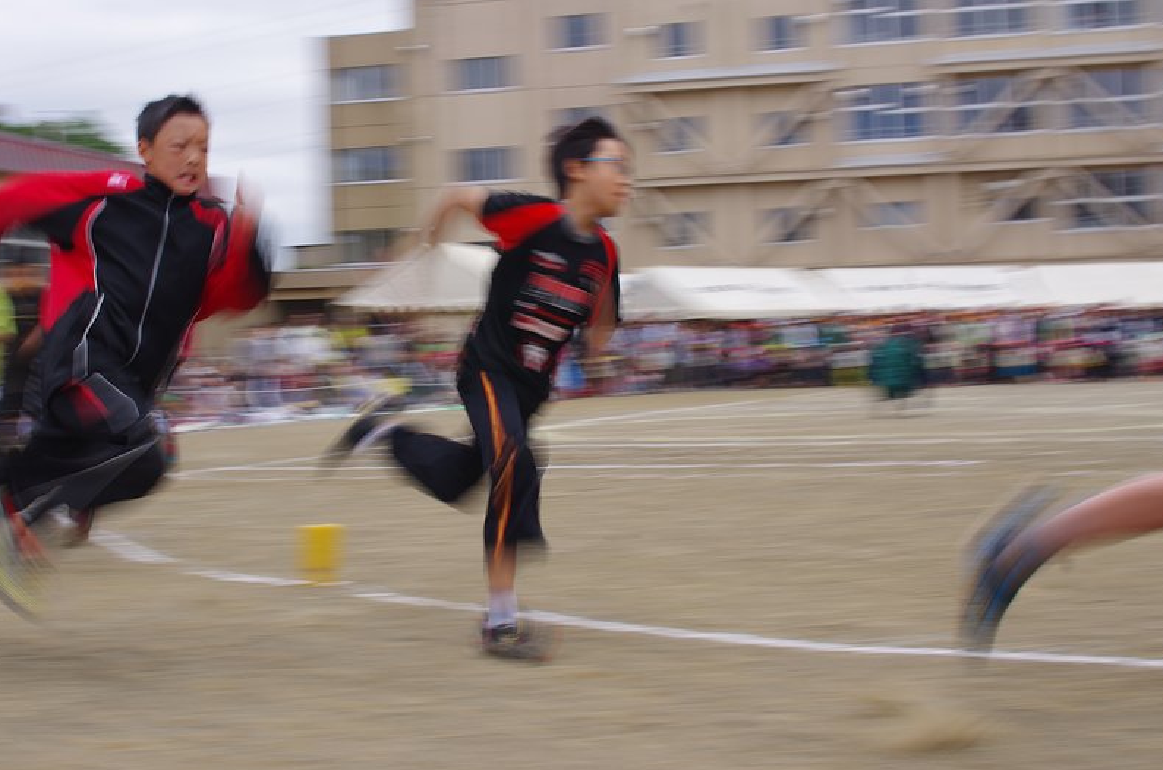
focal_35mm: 58
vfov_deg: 23.3
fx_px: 1870
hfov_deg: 34.4
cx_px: 435
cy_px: 321
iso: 100
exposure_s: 1/30
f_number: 11
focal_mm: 30
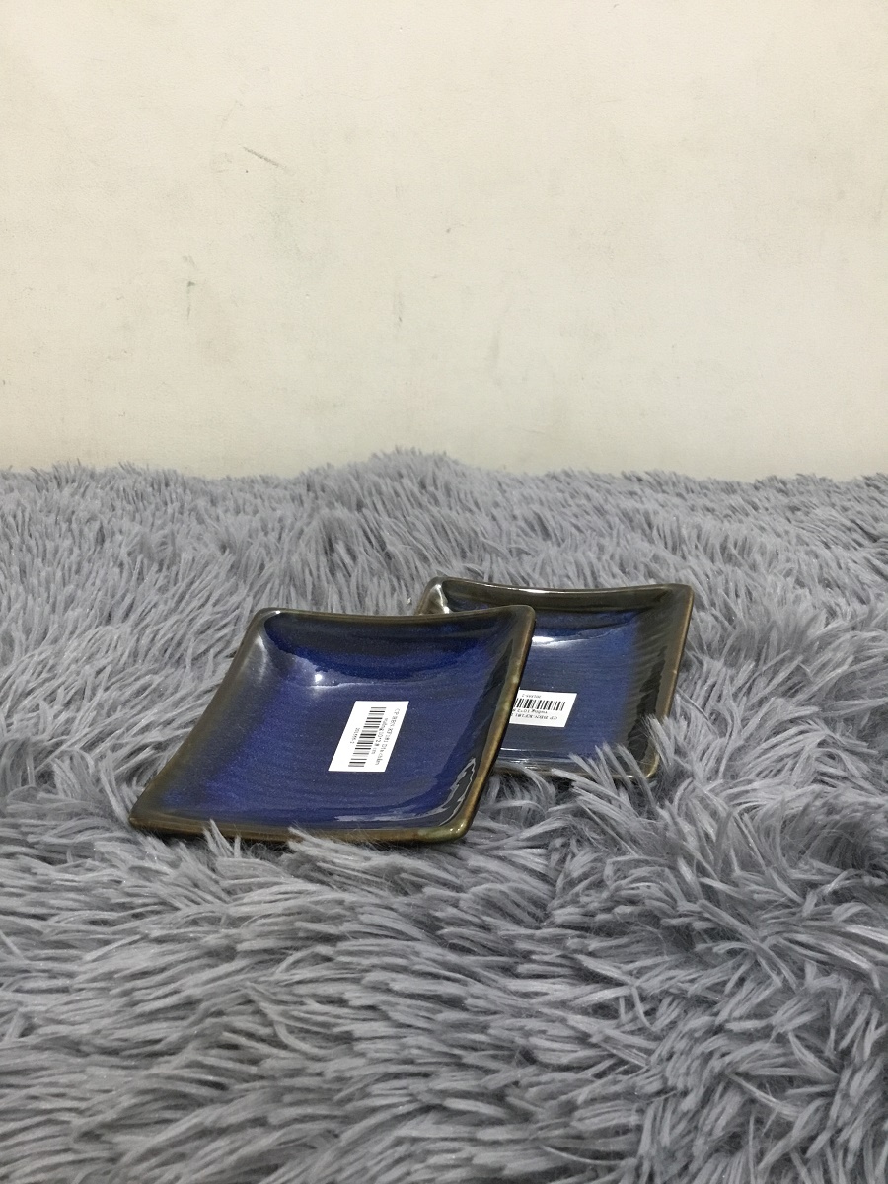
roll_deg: +2.1
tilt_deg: -24.0
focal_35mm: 31
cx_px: 444
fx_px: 1060
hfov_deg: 45.4
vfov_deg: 58.4
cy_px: 592
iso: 160
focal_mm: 3.3
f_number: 2.4
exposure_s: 1/33
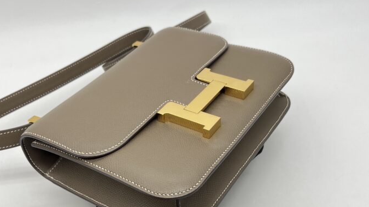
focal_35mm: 43
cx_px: 172
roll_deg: +4.3
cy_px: 159
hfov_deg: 47.3
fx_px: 421
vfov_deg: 27.2
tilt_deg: -43.2
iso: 32
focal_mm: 5.7
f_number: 1.5
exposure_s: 1/100
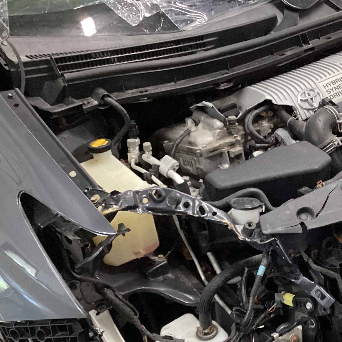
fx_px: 604
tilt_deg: -37.5
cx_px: 282
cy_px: 240
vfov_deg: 31.3
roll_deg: +1.2
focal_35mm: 54
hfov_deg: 30.7
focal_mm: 3.3
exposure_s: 1/50
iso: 320
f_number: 2.4
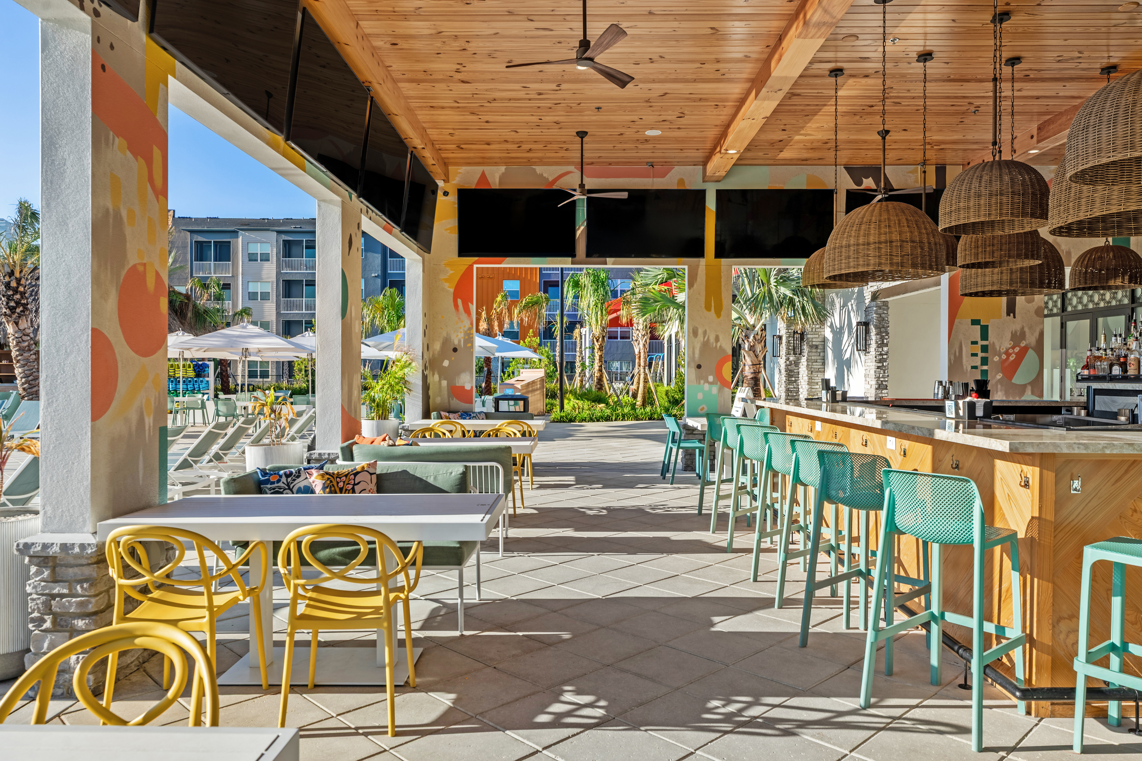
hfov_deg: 71.5
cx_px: 571
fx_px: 793
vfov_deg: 51.3
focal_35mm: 25
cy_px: 380
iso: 100
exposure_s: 1/1600
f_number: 8
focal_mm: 25
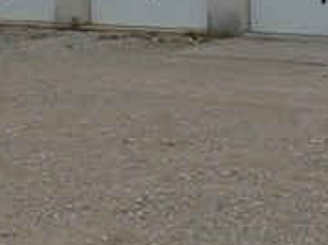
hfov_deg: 21.8
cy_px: -83
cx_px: 160
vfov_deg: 15.5
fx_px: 852
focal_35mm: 90
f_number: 3.3
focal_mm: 4.1
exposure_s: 1/80
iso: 80
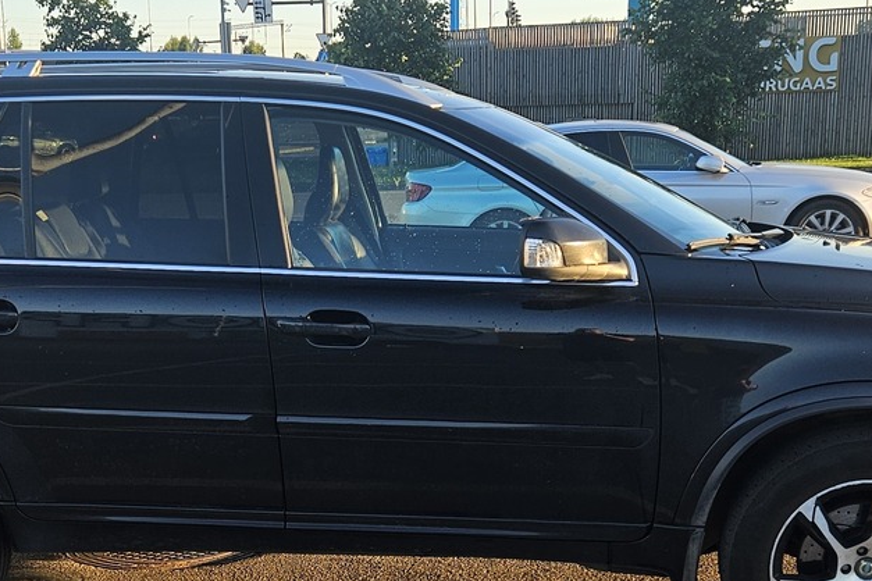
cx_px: 348
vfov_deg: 21.9
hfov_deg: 32.8
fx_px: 1477
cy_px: 480
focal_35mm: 61
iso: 25
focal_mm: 5.4
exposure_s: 1/274
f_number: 1.8
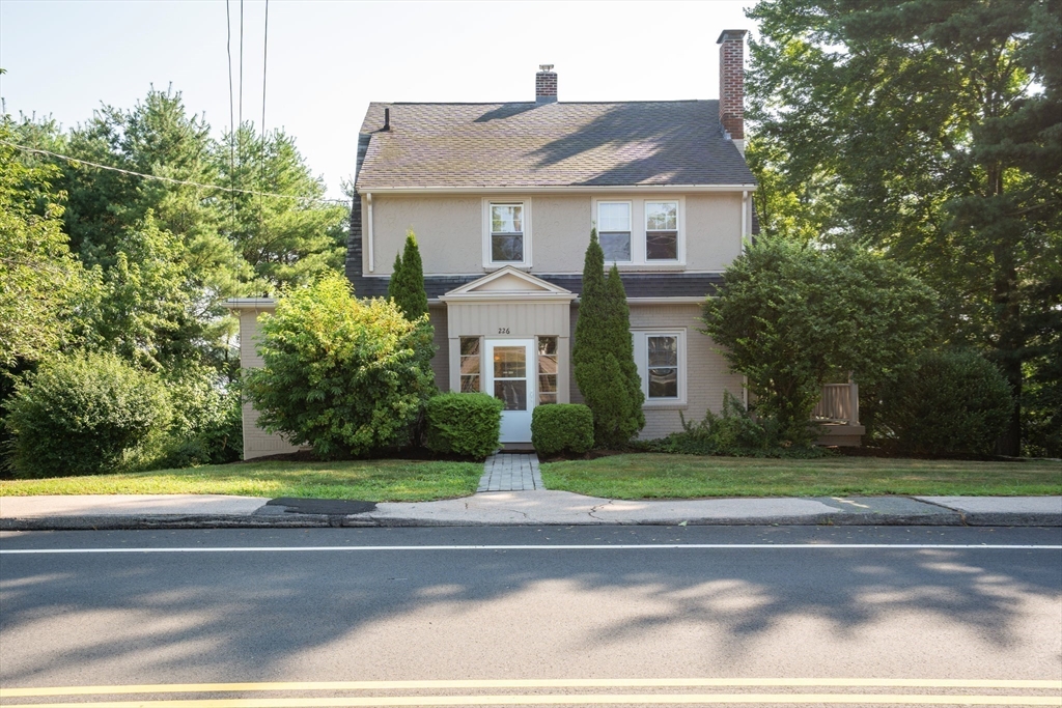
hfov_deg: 63.7
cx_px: 531
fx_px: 856
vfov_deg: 45.0
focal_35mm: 29
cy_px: 354
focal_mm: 29
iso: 100
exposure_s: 1/80
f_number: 8
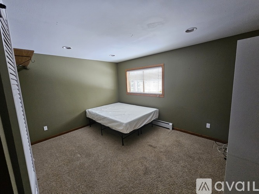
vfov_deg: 89.9
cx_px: 130
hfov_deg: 106.2
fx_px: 97
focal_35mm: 13
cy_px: 97
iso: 400
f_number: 2.2
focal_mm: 2.2
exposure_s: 1/77
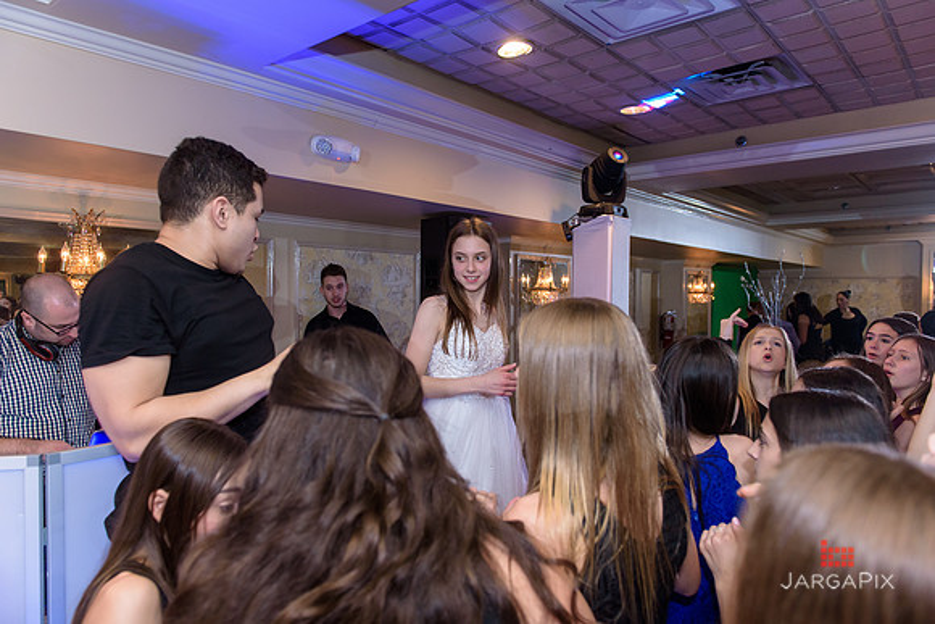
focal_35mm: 24
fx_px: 623
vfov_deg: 53.2
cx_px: 468
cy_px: 312
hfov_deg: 73.7
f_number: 3.2
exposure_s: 1/125
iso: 1600
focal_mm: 24
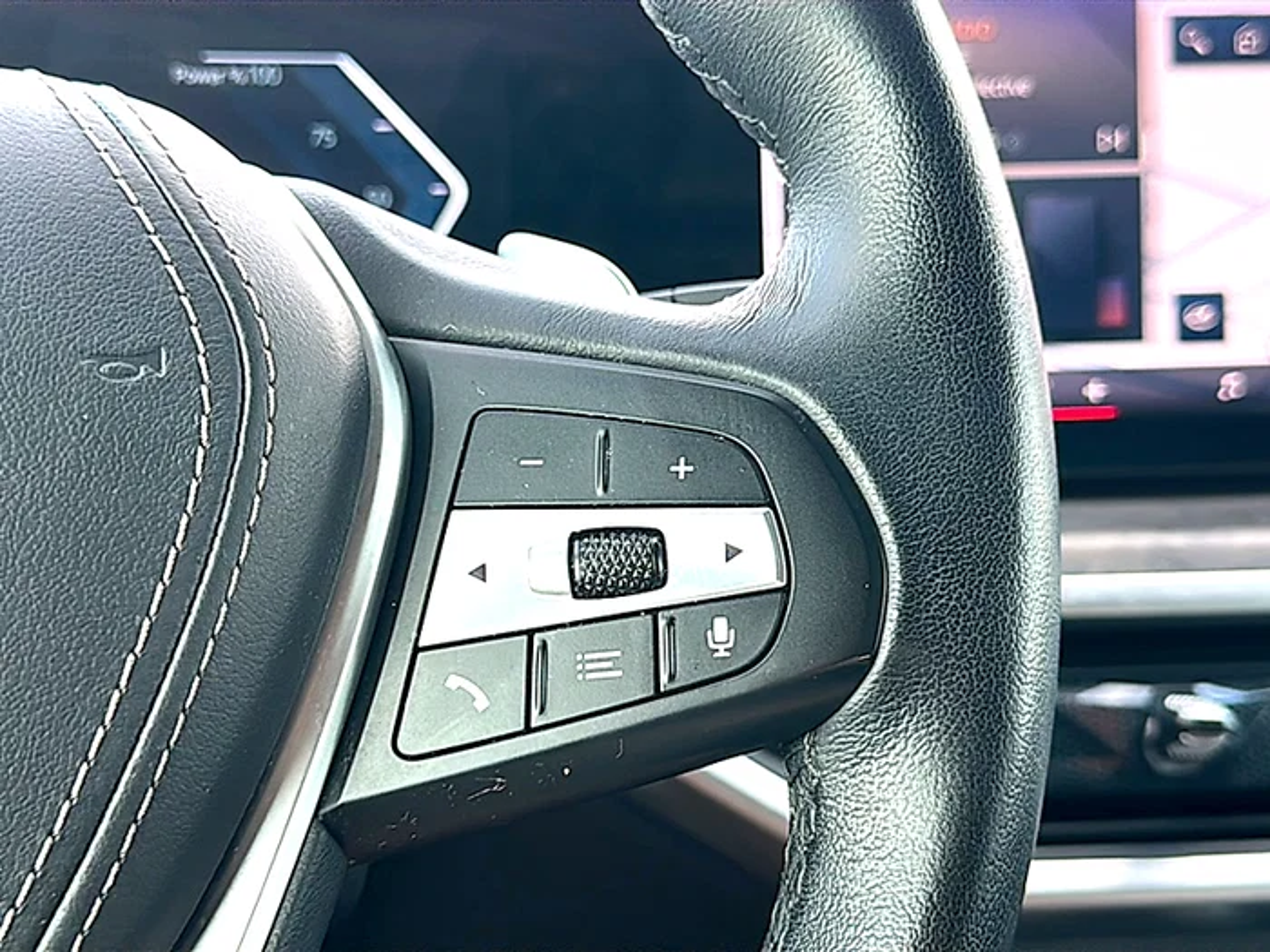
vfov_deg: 36.0
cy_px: 476
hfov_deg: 46.8
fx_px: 1468
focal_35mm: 40
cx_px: 635
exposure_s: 1/172
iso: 80
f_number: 1.78
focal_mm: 6.86
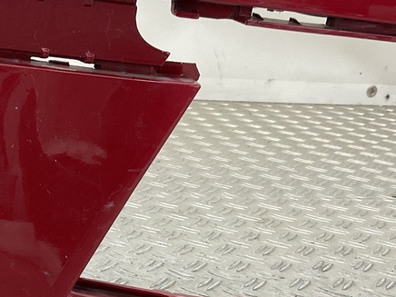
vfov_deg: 21.3
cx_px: 124
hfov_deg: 28.7
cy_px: 289
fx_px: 766
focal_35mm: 67
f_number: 1.8
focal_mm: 3
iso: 64
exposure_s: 1/120
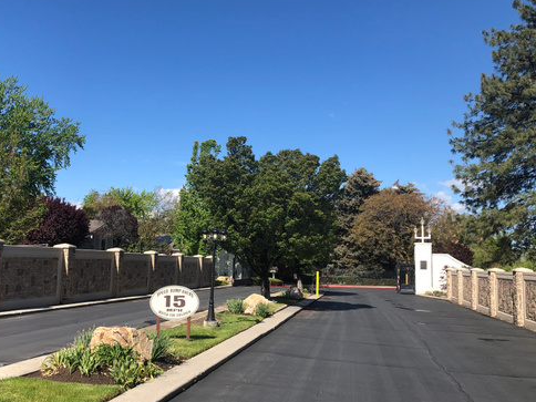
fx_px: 573
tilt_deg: +6.7
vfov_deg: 38.7
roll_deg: -2.1
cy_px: 197
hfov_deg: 49.9
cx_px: 217
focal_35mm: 37
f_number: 1.8
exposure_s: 1/1715
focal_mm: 3.99
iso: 20
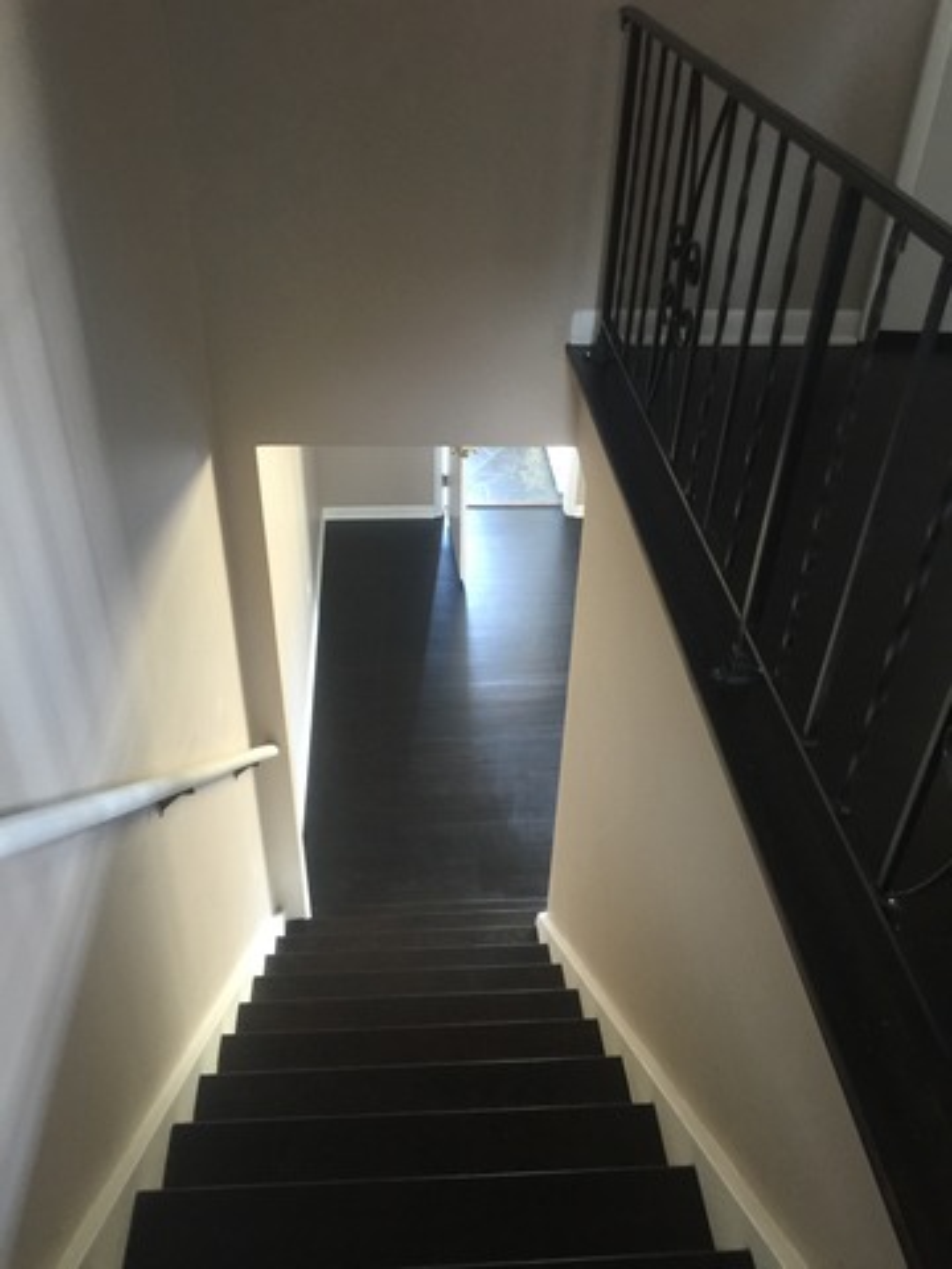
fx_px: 1063
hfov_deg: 48.2
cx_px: 476
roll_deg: -3.6
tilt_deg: -33.2
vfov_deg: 61.7
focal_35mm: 29
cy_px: 634
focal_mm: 4.15
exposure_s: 1/8
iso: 100
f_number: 2.2
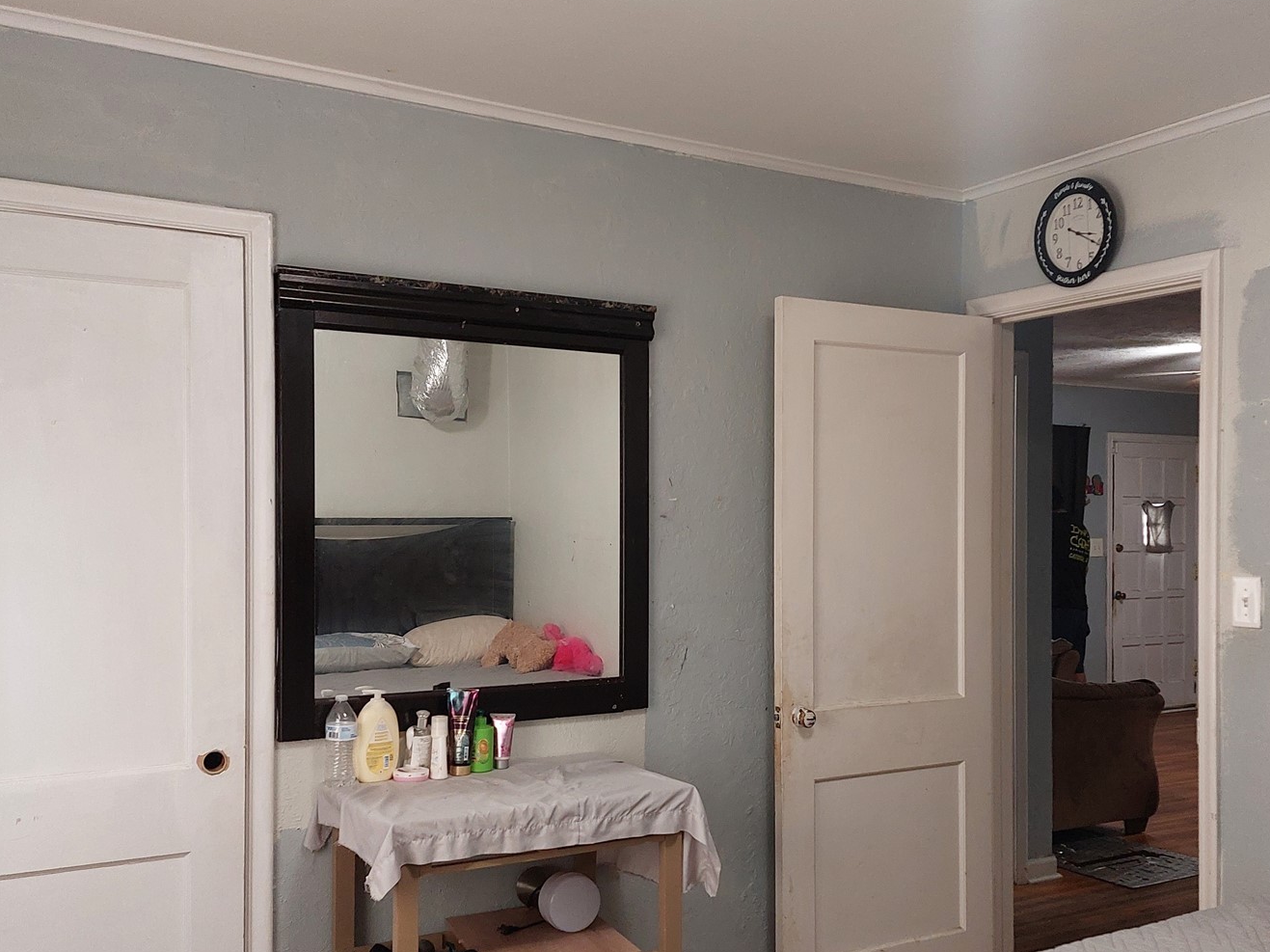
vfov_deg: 40.6
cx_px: 721
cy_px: 541
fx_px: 1284
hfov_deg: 52.5
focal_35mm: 35
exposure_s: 1/60
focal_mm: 5.23
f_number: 1.8
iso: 400
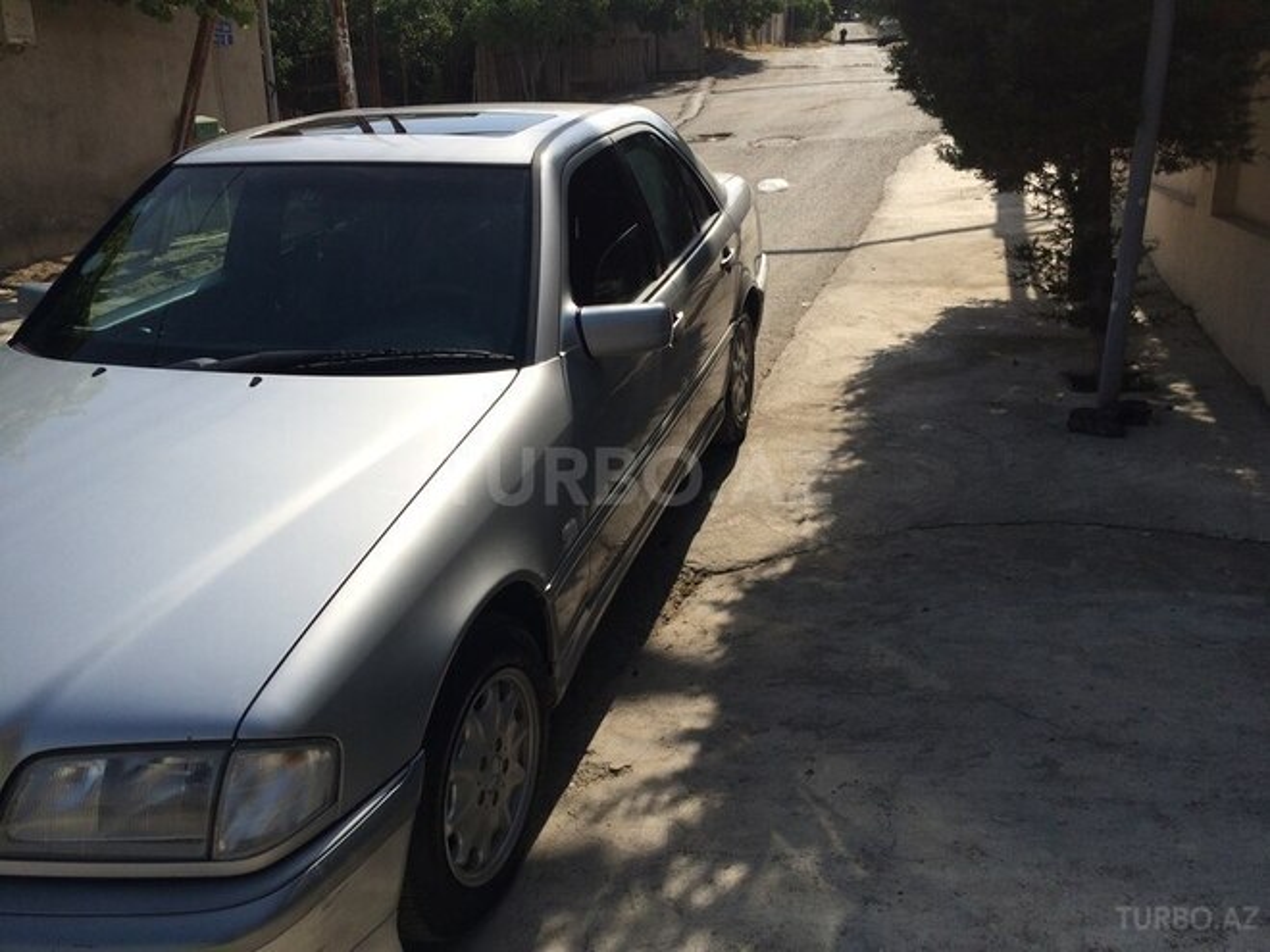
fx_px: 1064
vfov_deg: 48.2
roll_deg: +0.2
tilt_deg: -17.4
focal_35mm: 29
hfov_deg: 61.7
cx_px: 635
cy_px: 476
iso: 32
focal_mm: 4.15
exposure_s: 1/3425
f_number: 2.2
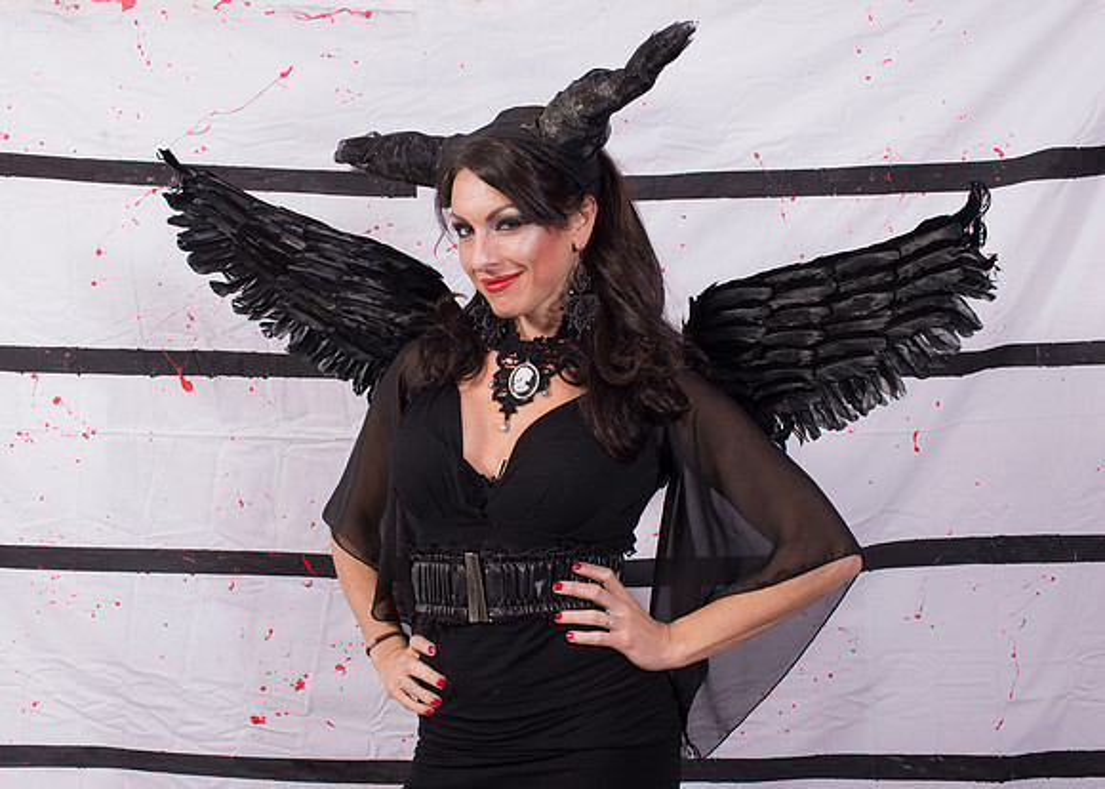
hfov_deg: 36.7
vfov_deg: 26.7
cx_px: 506
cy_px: 389
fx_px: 1665
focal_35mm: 53
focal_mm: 50
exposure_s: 1/125
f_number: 10
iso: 800
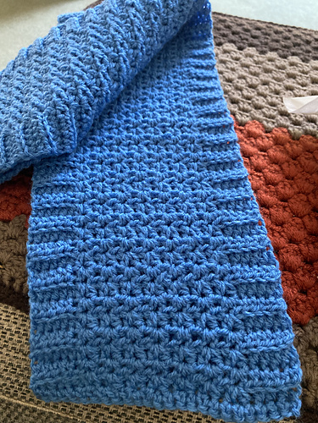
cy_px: 212
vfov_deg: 63.4
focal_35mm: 28
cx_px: 159
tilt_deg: -53.8
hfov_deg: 49.7
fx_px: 343
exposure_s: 1/60
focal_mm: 3.99
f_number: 1.8
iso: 320
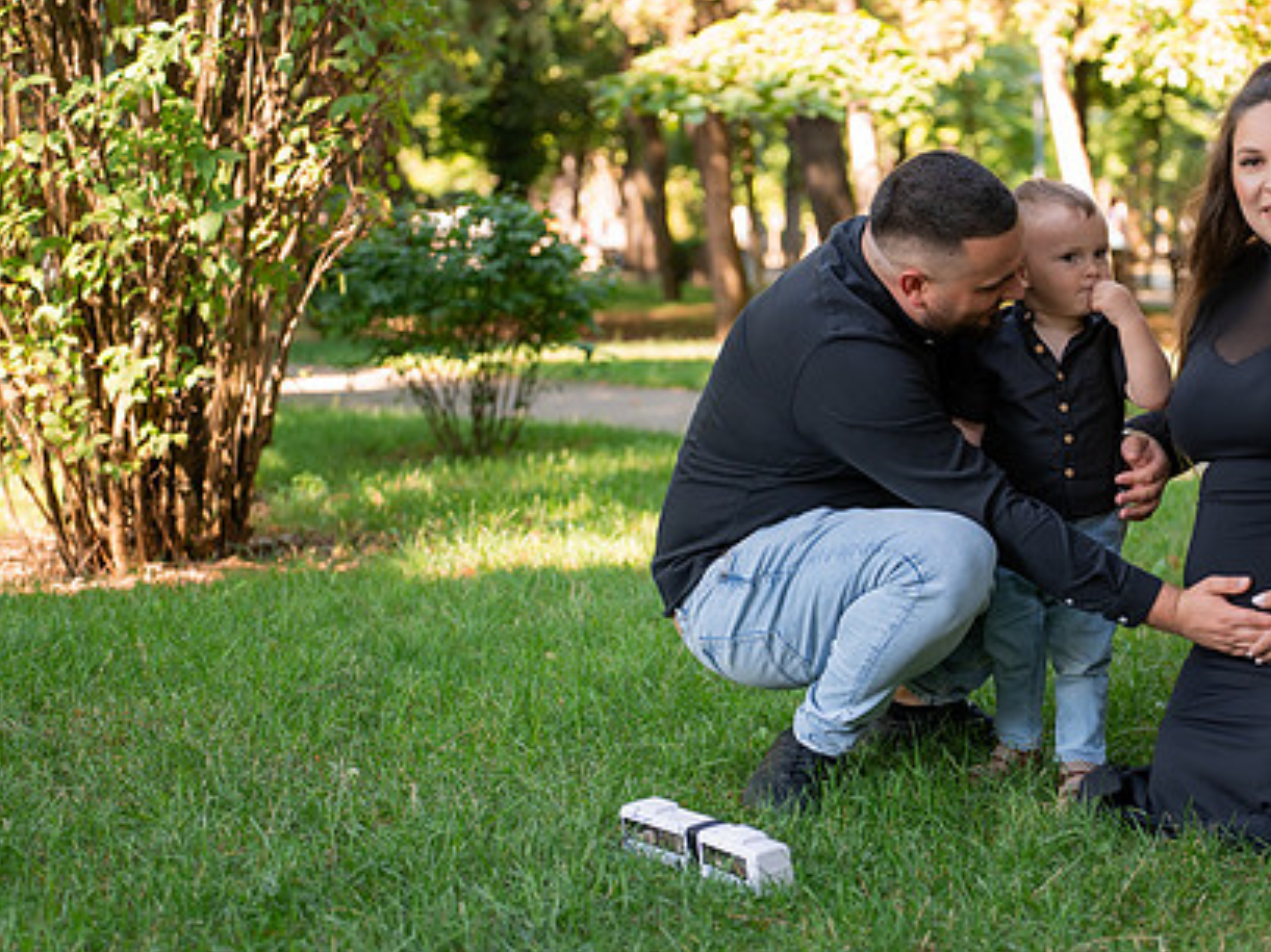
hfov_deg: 24.0
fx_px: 2973
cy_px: 504
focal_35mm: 81
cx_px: 892
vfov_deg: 18.2
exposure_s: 1/320
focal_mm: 55
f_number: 2.8
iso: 320
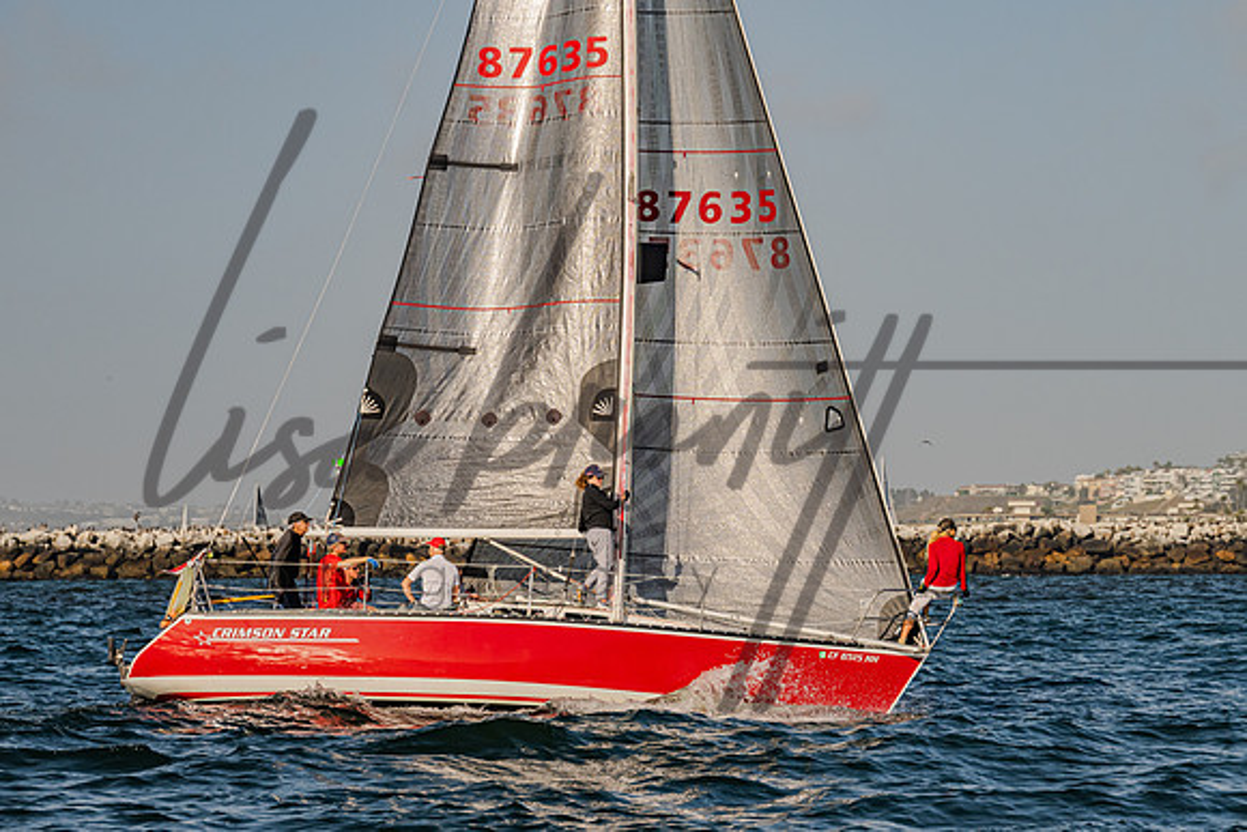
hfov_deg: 13.8
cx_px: 663
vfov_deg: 9.2
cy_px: 452
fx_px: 5148
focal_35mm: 149
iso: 400
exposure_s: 1/2000
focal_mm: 110
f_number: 6.3
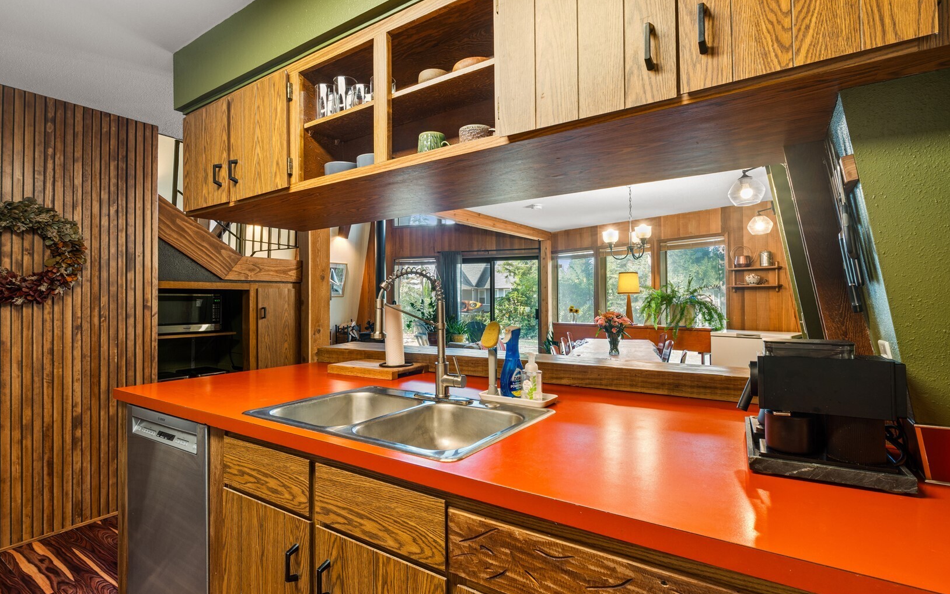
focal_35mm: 18
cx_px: 476
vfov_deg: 66.3
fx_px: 454
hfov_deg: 92.6
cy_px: 306
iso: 50
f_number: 9
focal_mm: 11
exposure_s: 8
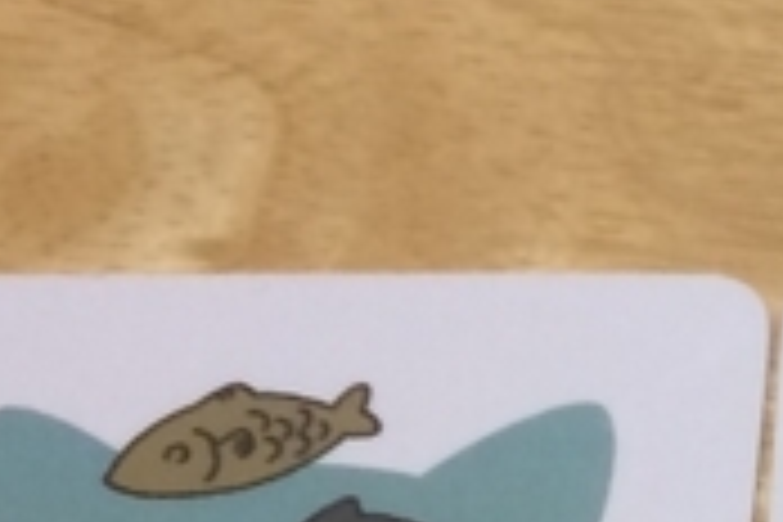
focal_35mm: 178
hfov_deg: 10.2
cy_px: 1476
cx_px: 1818
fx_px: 3871
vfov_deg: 7.0
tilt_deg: -63.3
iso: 64
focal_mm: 4.15
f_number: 2.2
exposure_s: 1/30
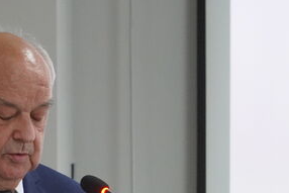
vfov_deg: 3.2
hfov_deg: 4.9
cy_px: 228
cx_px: -37
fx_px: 3401
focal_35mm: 423
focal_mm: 101
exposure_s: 1/160
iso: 3200
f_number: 4
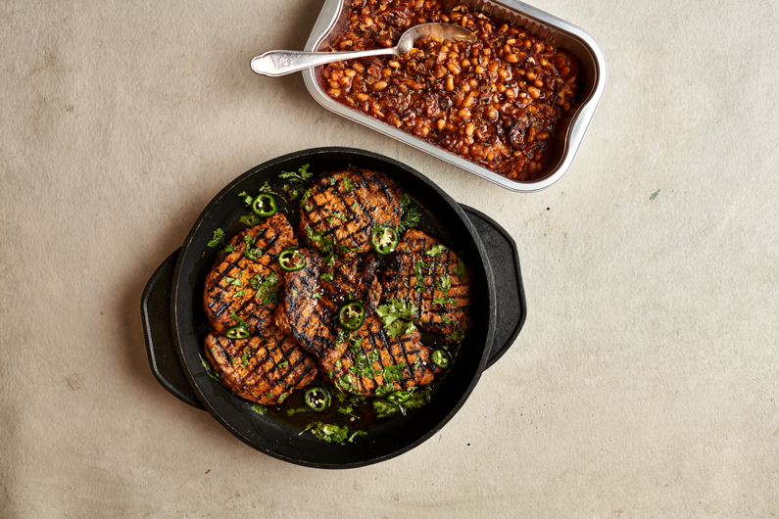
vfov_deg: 37.9
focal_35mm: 35
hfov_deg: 54.4
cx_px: 390
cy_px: 260
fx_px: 757
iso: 100
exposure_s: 1/125
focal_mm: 35
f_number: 4
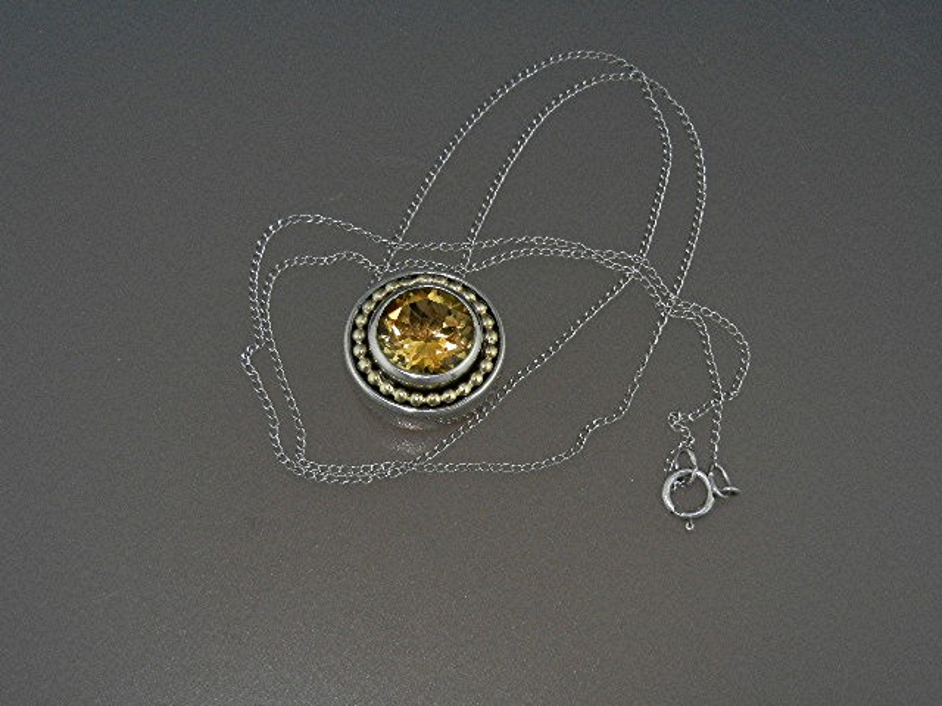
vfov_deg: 21.6
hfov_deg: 28.6
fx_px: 1850
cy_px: 353
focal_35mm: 68
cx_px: 471
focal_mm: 12.2
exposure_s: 1/30
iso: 800
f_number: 8.2
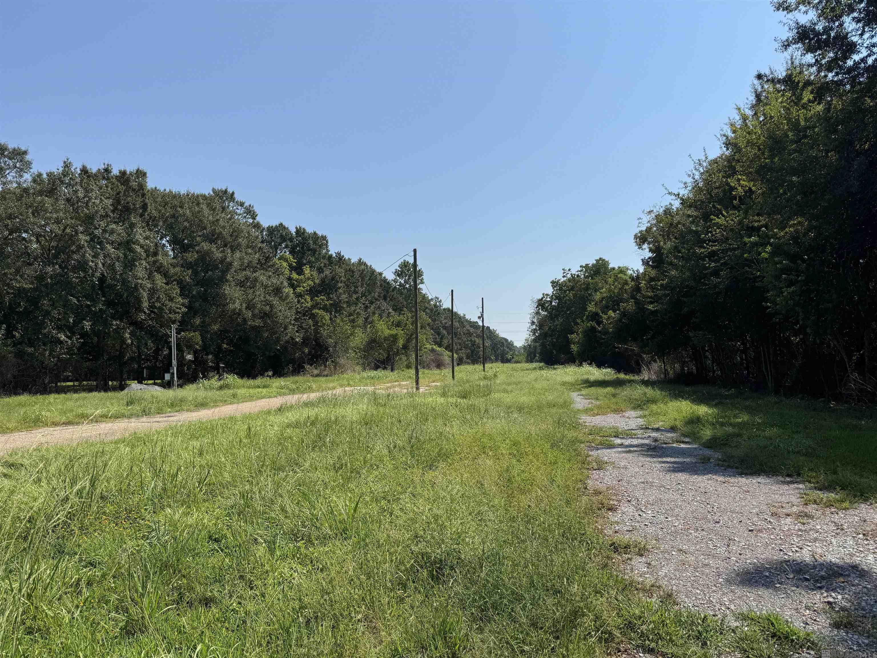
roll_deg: +1.6
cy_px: 329
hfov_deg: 71.6
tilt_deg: +2.7
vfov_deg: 56.8
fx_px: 608
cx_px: 438
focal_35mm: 24
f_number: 1.78
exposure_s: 1/6410
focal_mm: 6.76
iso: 80
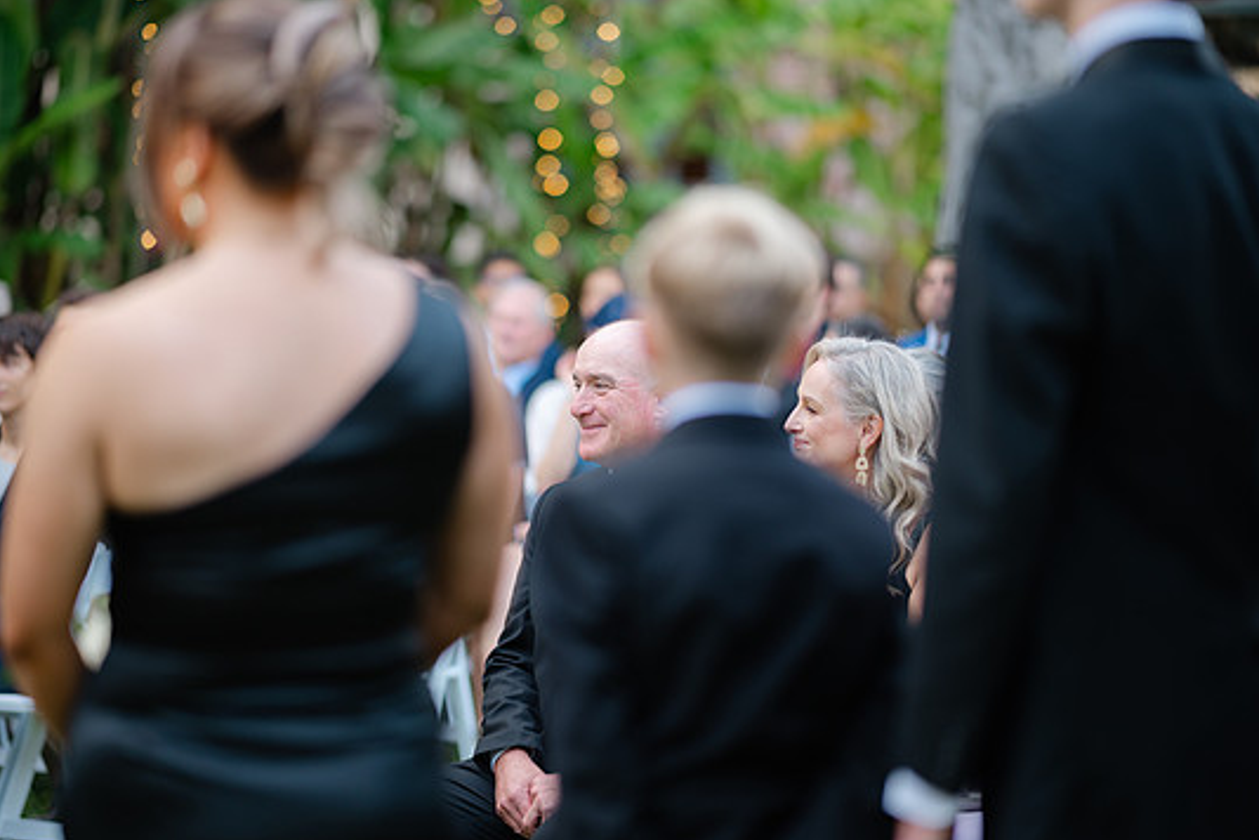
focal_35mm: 114
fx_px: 3987
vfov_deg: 12.0
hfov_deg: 17.9
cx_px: 606
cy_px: 394
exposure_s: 1/400
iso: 100
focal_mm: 105
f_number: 1.4
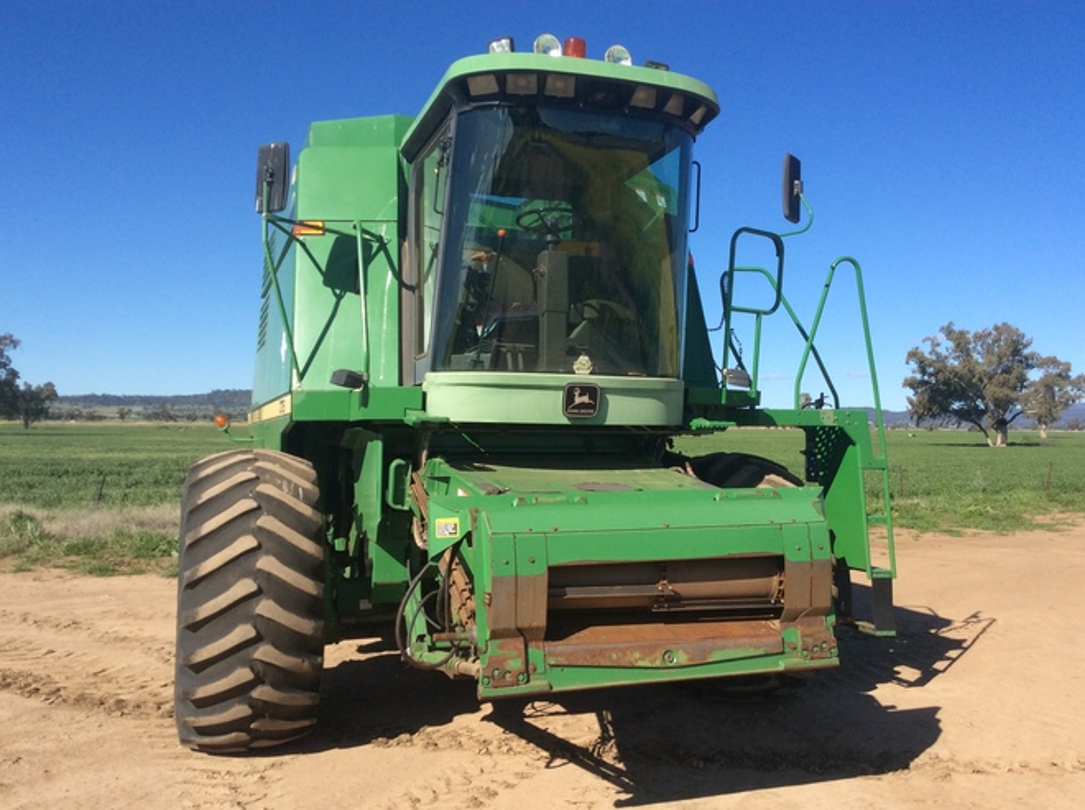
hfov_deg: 56.9
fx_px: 1002
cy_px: 405
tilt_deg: +1.6
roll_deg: -0.8
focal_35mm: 32
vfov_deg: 44.1
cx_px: 542
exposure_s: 1/1192
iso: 32
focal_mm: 3.3
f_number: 2.4
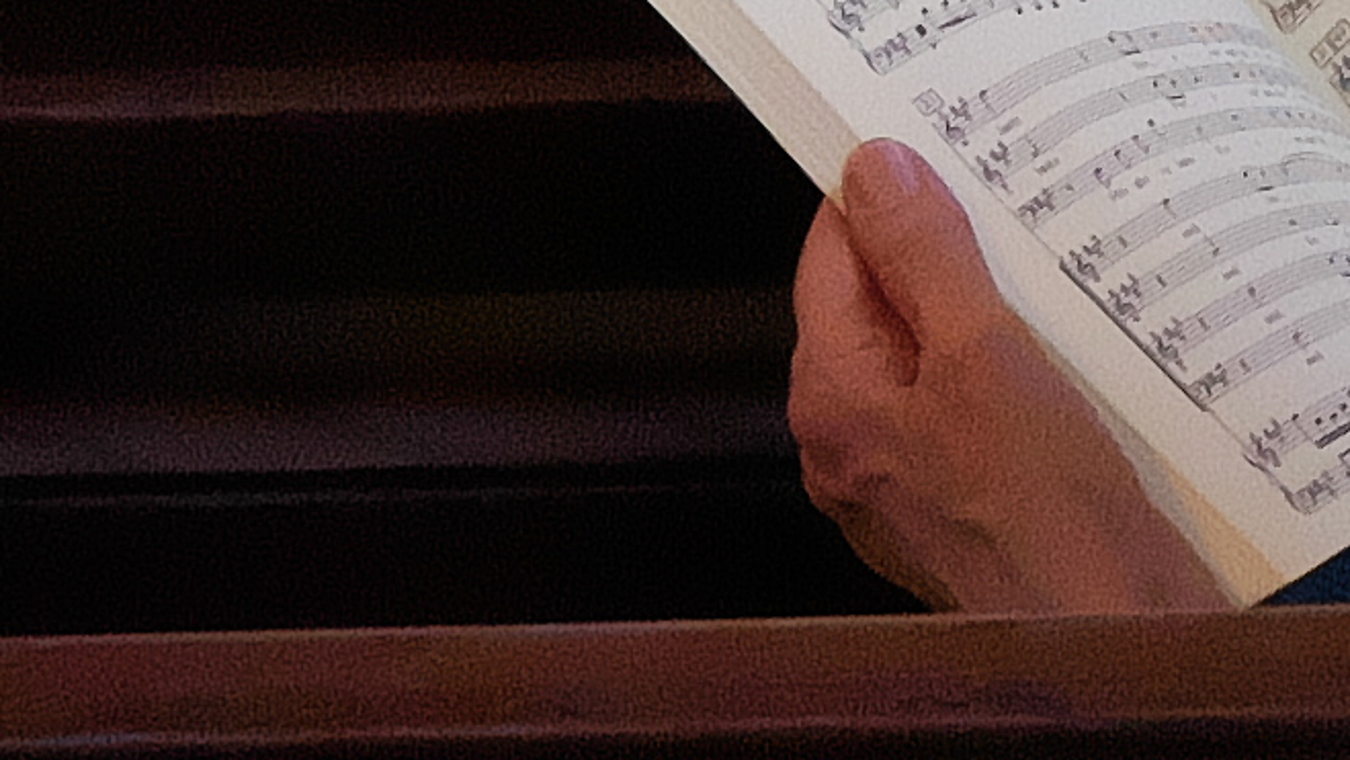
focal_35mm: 1519
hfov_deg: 1.4
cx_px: 1588
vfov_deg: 0.8
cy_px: -29
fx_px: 54386
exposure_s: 1/320
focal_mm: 100
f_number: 2.8
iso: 3200
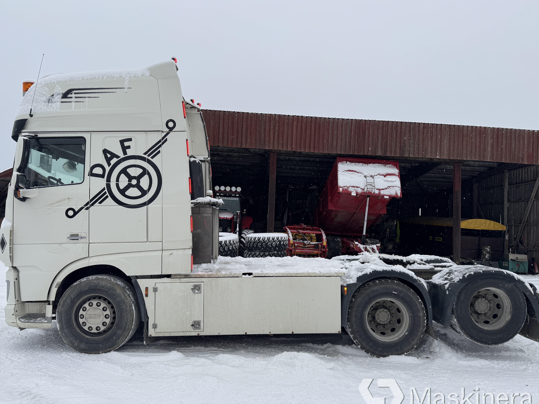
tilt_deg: +2.9
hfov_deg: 67.3
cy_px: 210
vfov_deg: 53.0
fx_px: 405
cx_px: 271
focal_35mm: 26
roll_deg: -3.0
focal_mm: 6.76
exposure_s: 1/231
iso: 64
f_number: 1.78
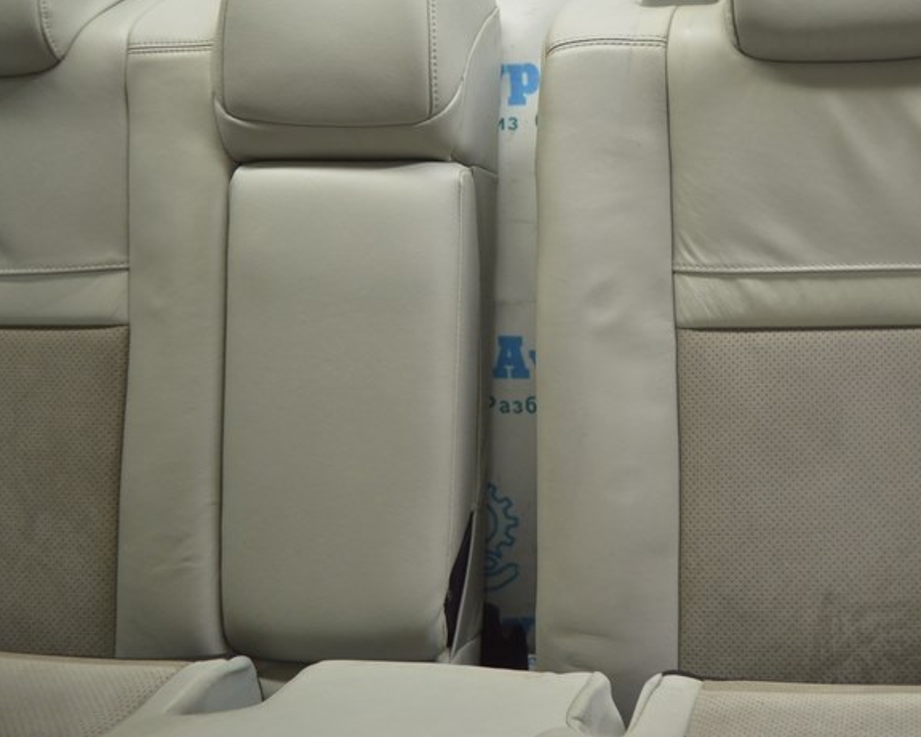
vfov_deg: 33.2
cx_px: 732
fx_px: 1227
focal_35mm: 45
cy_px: 257
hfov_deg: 39.6
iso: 400
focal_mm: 18
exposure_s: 1/40
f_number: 3.5
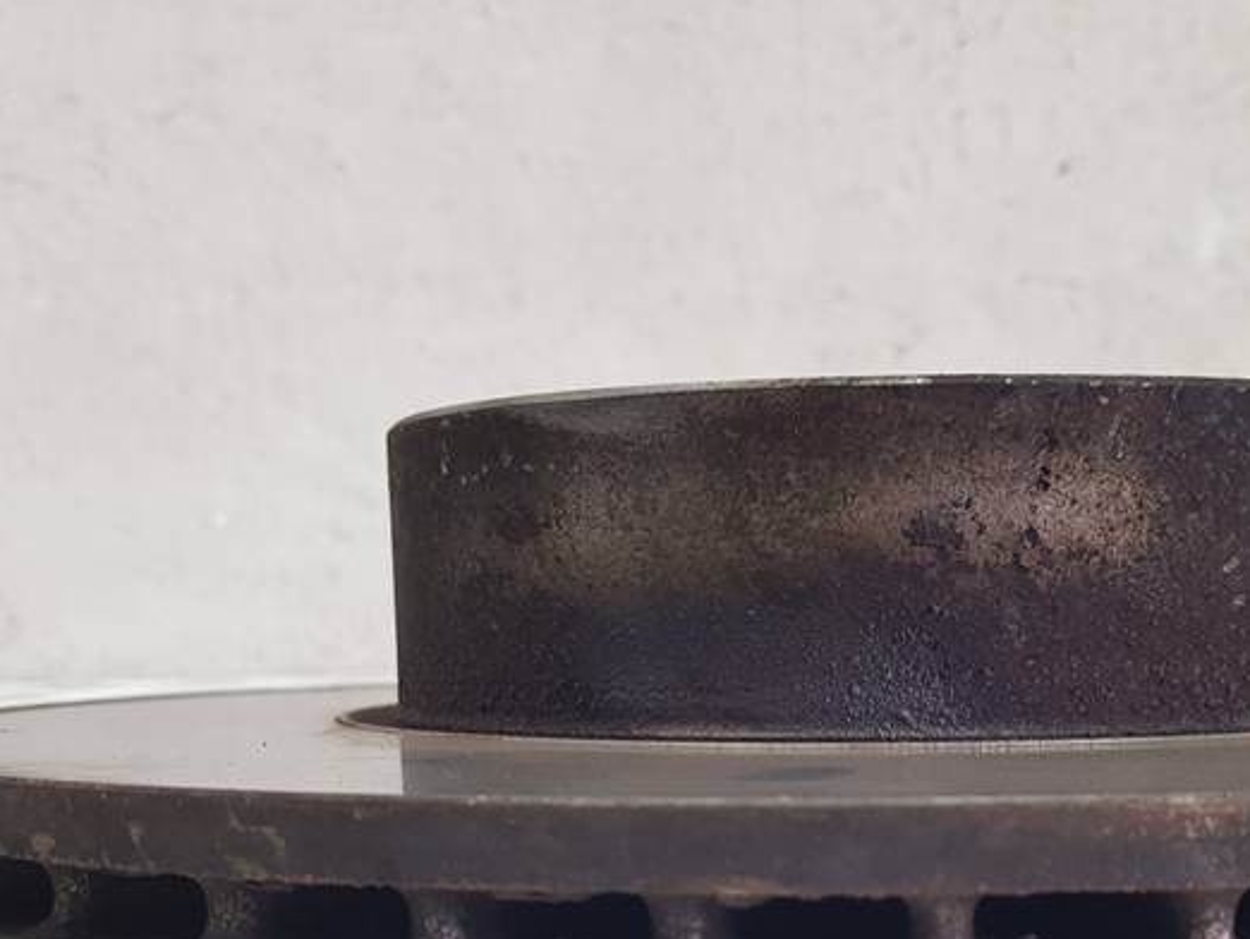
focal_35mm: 51
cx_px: 860
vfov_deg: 27.6
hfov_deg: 37.0
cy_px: 836
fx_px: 1842
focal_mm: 4.2
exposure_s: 1/50
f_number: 1.7
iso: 64
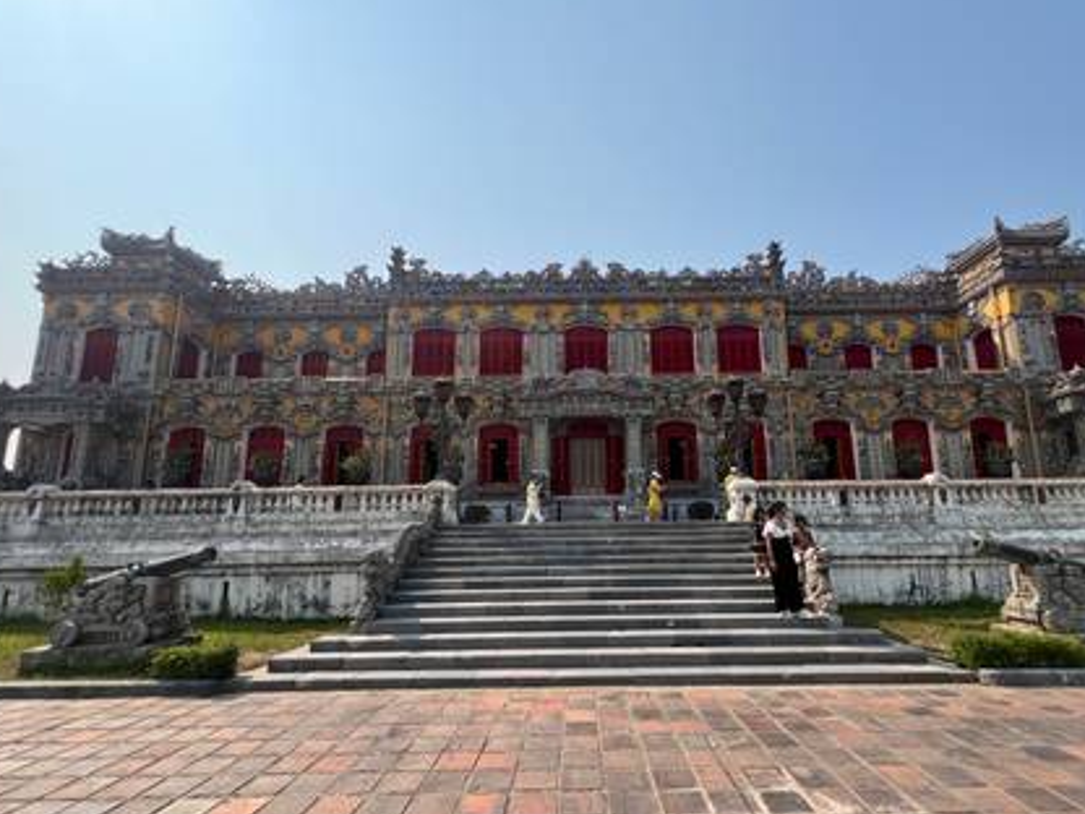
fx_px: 470
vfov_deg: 81.5
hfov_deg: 98.0
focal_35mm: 15
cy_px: 449
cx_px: 587
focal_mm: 1.57
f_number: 1.8
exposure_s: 1/1980
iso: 32
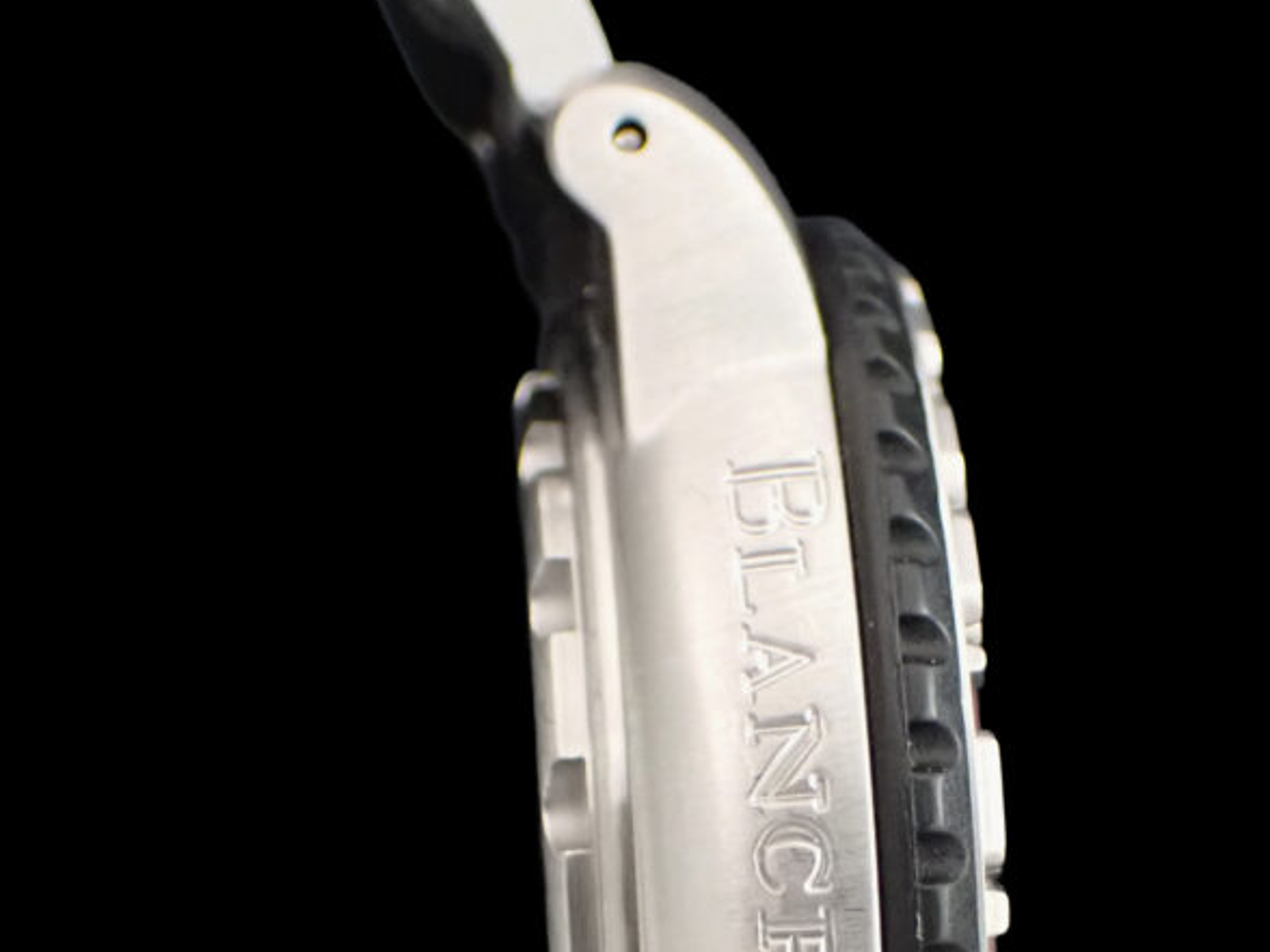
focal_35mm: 102
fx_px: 3742
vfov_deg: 14.3
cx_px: 810
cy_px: 887
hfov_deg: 19.2
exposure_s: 1/50
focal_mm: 9.01
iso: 1250
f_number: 3.2
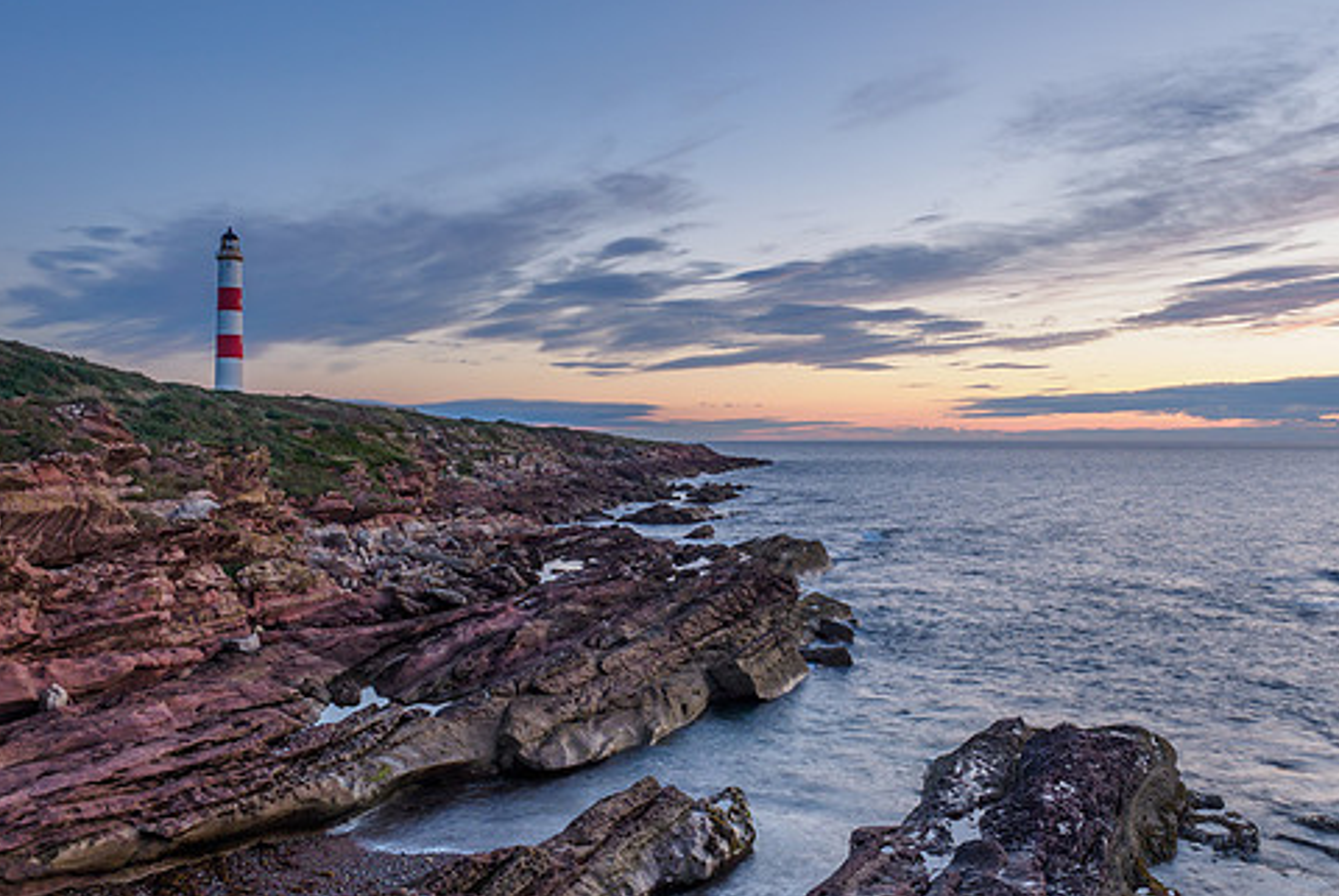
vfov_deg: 42.4
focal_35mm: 31
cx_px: 670
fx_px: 1154
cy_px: 421
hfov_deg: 60.2
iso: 200
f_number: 7.1
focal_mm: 12
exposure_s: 1/1.25
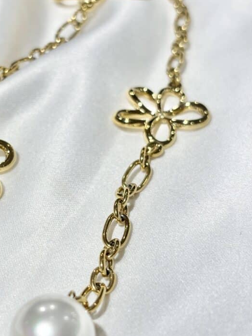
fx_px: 738
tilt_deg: -28.2
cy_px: 174
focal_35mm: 76
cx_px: 70
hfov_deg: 19.3
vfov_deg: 25.7
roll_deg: +7.6
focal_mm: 5.96
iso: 32
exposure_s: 1/295
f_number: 1.6
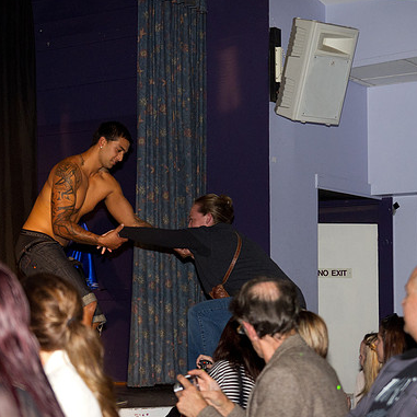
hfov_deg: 17.9
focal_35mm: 97
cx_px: 153
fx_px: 1322
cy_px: 207
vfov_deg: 17.9
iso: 1600
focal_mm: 50
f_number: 2.8
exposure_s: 1/180
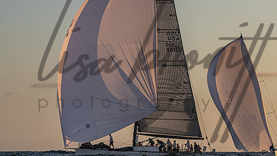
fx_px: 1631
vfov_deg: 5.5
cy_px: 51
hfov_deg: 9.7
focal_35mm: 222
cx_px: 196
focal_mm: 115
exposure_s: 1/800
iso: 250
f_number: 7.1
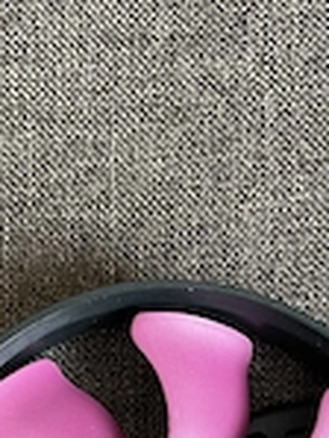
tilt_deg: -88.7
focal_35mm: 67
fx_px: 848
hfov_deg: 21.9
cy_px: 541
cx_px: 109
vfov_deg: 25.6
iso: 250
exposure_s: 1/60
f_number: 1.6
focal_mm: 5.1
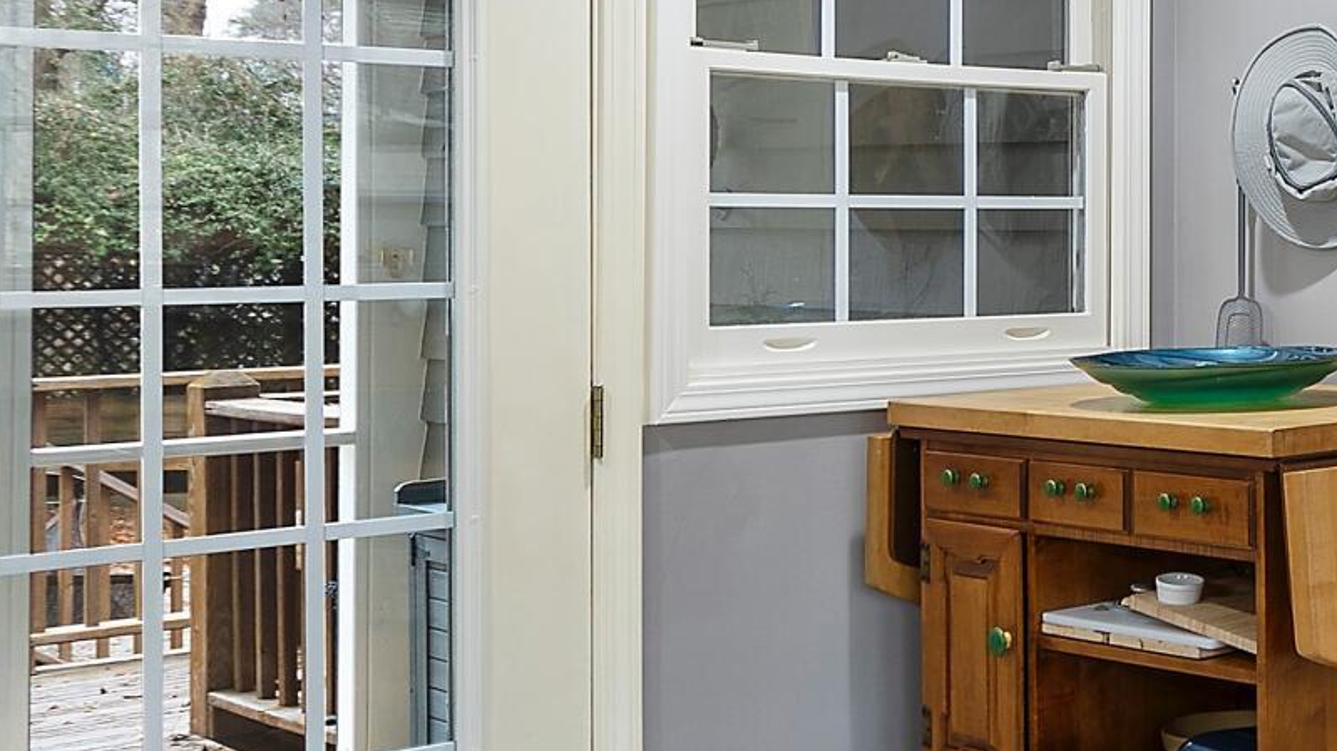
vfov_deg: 20.4
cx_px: 1750
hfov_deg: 28.7
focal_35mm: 59
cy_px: 316
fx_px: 2091
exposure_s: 1
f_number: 4.5
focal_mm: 10
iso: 100
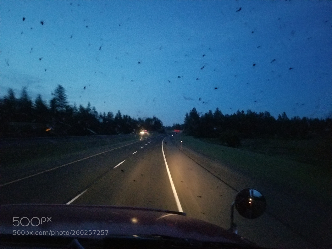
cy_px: 124
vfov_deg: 53.1
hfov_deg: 67.3
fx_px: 249
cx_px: 166
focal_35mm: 26
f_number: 1.7
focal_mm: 4.25
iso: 1250
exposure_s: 1/10
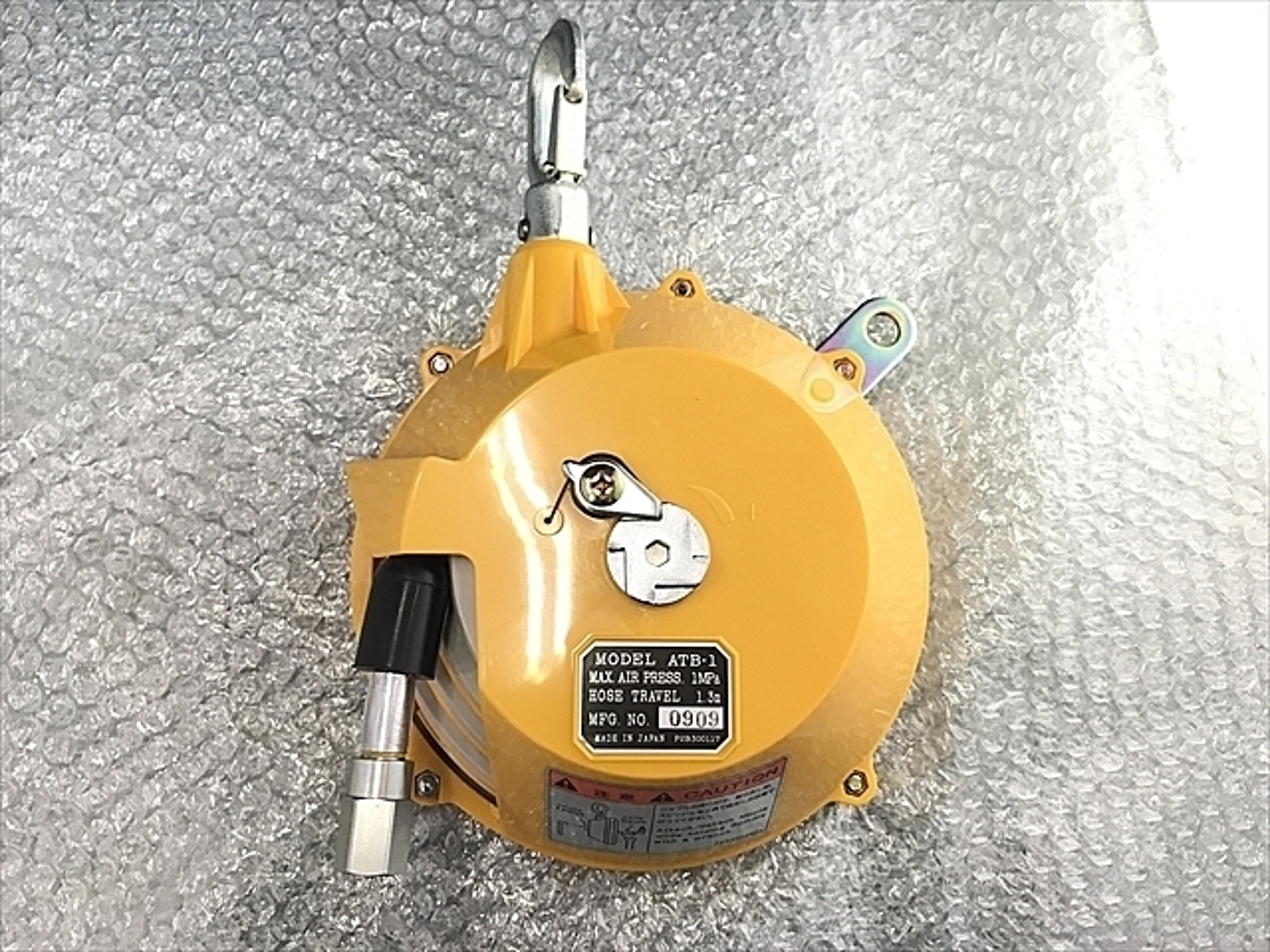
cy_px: 476
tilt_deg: -80.7
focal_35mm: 28
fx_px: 1027
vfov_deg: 49.7
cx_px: 635
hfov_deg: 63.4
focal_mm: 3.99
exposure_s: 1/33
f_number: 1.8
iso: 40
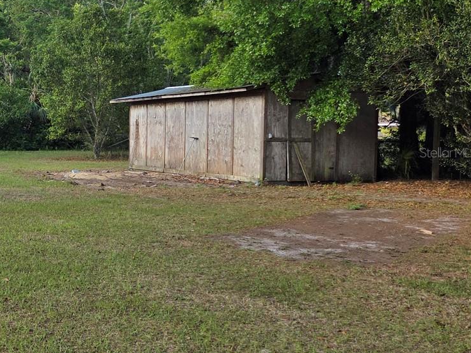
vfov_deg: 29.1
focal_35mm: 50
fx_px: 680
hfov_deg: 33.8
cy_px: 152
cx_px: -32
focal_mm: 5.4
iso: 80
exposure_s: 1/2812
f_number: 1.8
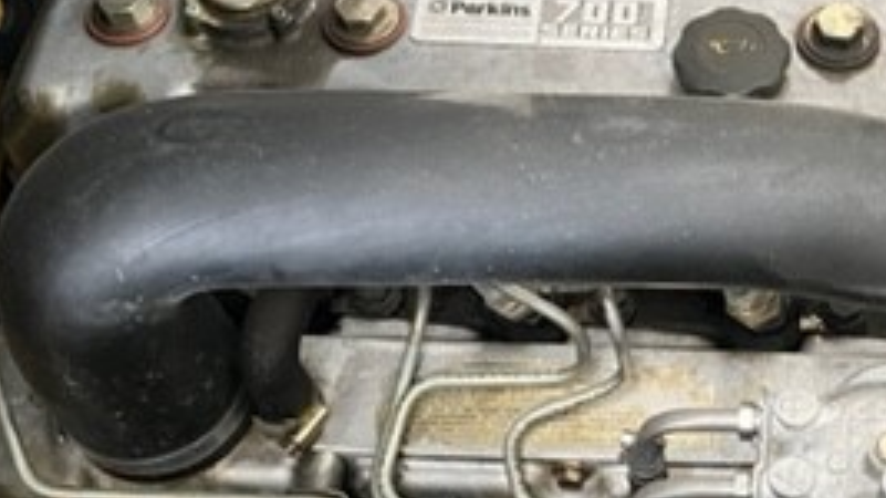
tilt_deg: -54.5
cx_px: 780
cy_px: 352
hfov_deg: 29.8
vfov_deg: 17.6
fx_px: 1597
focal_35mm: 68
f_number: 1.5
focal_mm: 5.7
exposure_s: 1/46
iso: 500
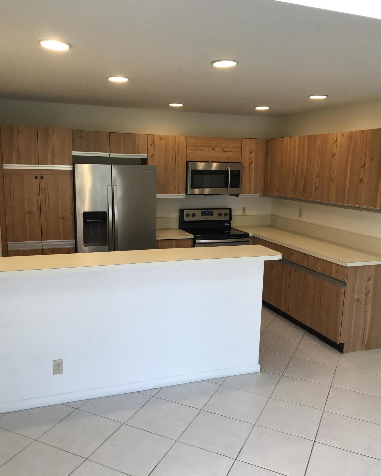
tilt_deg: -11.1
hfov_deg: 48.5
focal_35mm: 30
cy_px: 256
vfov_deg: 58.7
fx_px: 423
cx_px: 189
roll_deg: -1.8
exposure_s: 1/120
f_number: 1.8
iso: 40
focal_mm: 3.99
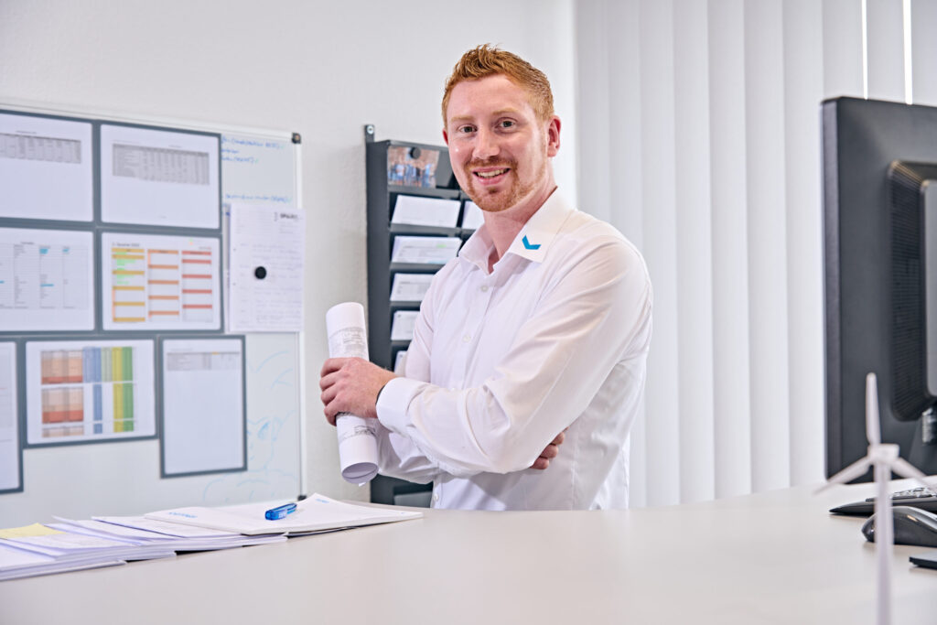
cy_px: 312
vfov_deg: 24.6
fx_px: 1432
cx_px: 468
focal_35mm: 55
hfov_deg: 36.2
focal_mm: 55
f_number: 4.5
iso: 200
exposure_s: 1/80
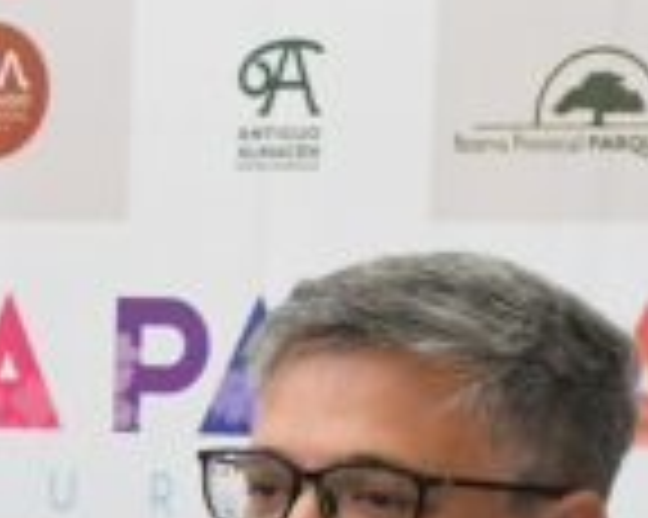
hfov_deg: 7.4
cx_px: -374
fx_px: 4906
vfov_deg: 6.0
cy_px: 856
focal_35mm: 256
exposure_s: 1/200
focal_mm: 34
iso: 3200
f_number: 8
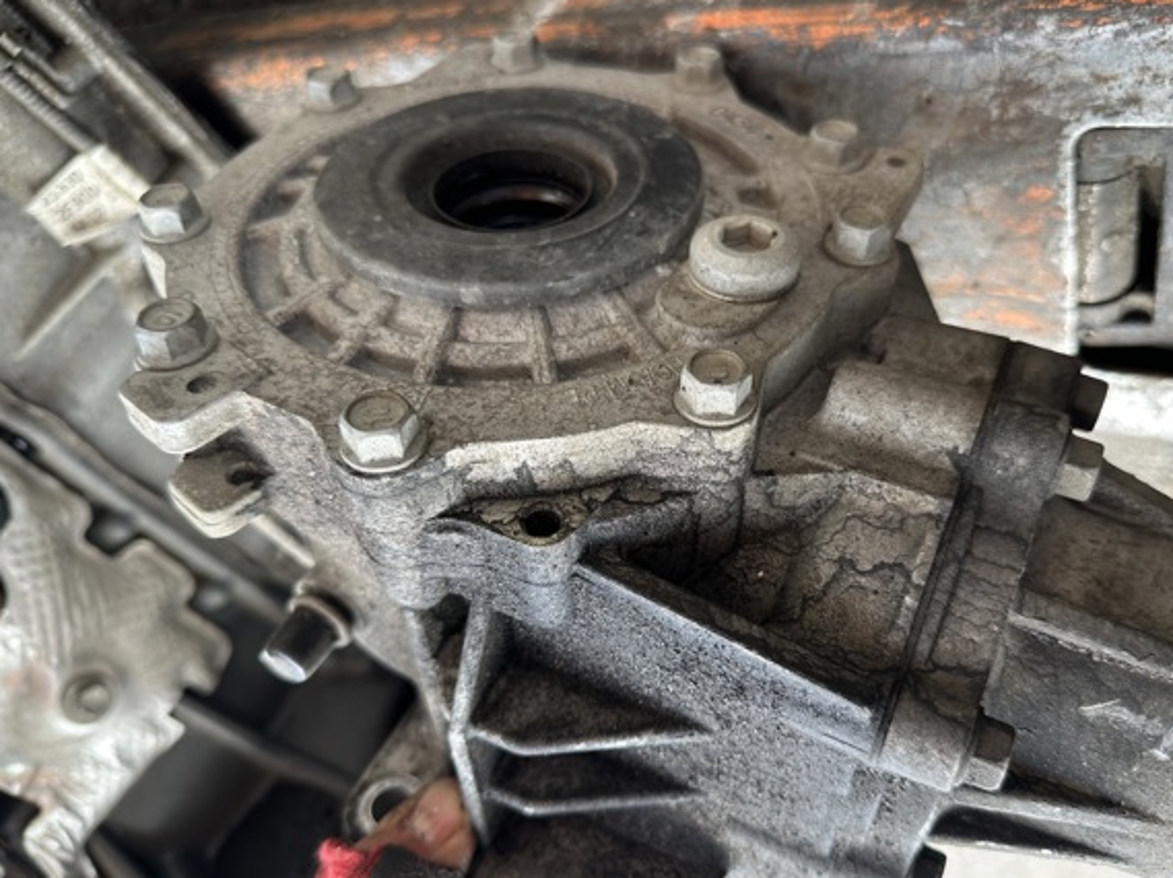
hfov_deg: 65.2
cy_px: 469
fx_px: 914
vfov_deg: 51.3
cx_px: 651
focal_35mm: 27
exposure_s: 1/170
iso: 64
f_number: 1.78
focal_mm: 6.86
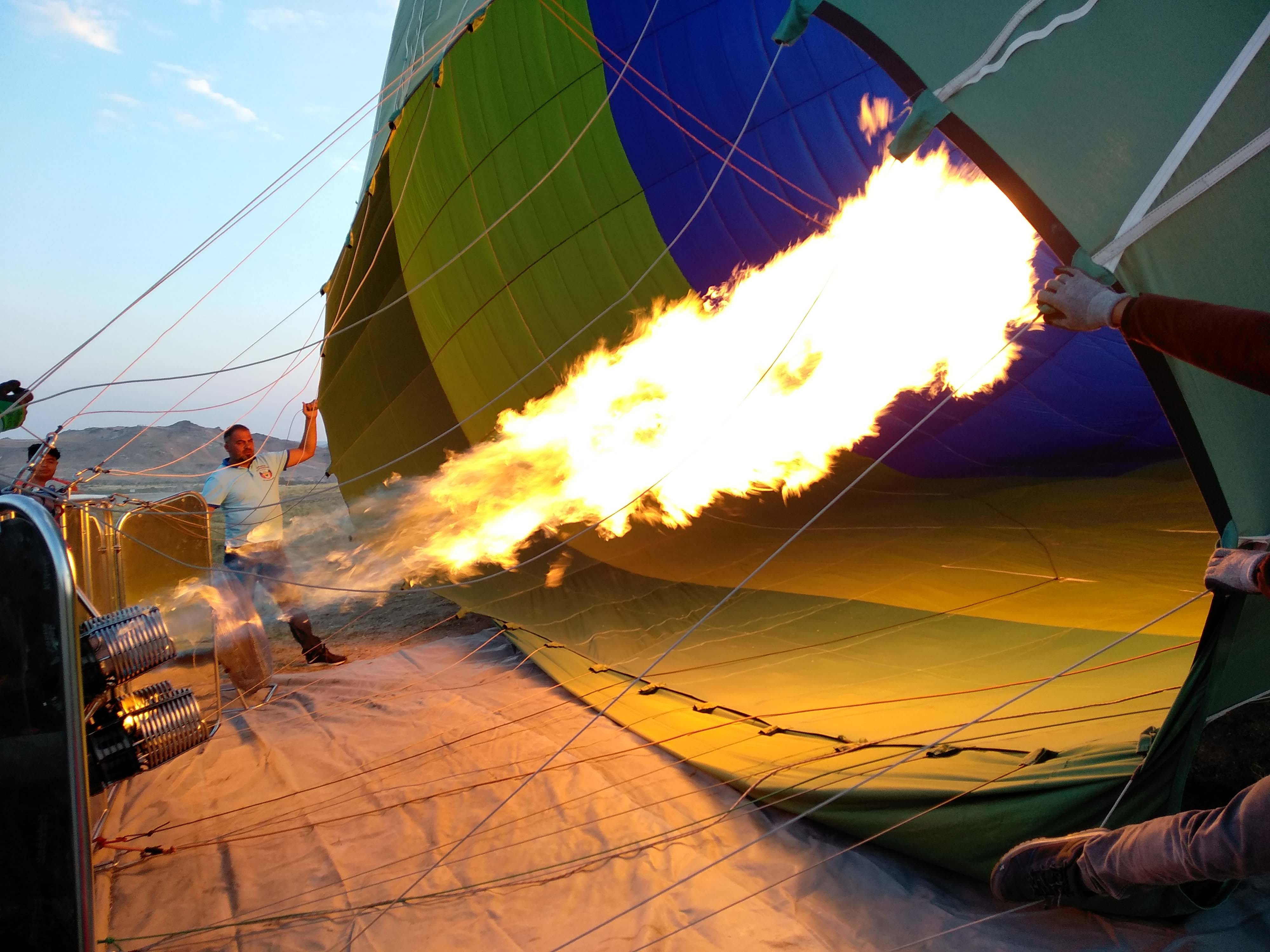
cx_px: 635
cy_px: 476
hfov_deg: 67.3
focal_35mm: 26
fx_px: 954
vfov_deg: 53.1
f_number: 2.2
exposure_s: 1/100
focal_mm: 3.82
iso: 125
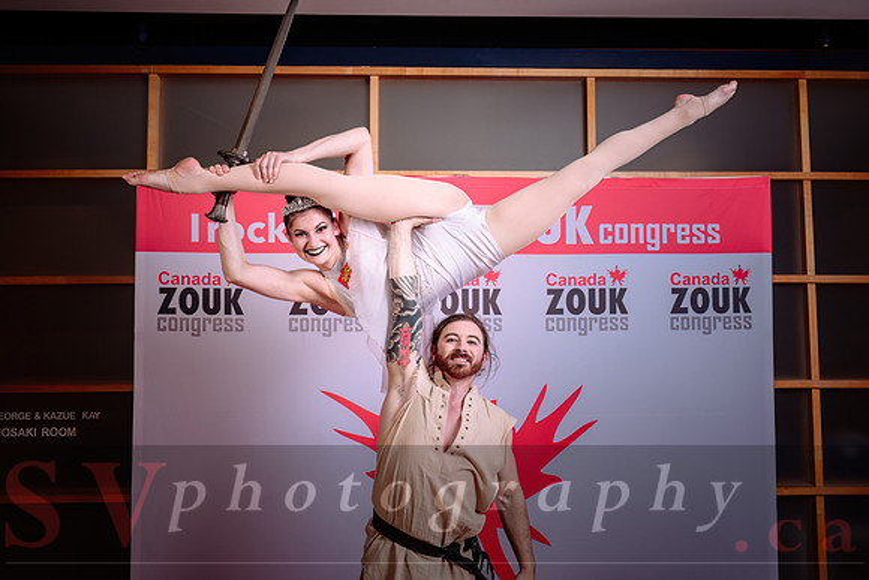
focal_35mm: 30
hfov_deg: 61.8
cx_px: 434
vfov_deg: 43.6
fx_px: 726
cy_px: 296
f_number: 5
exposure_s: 1/160
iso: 100
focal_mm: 28.5
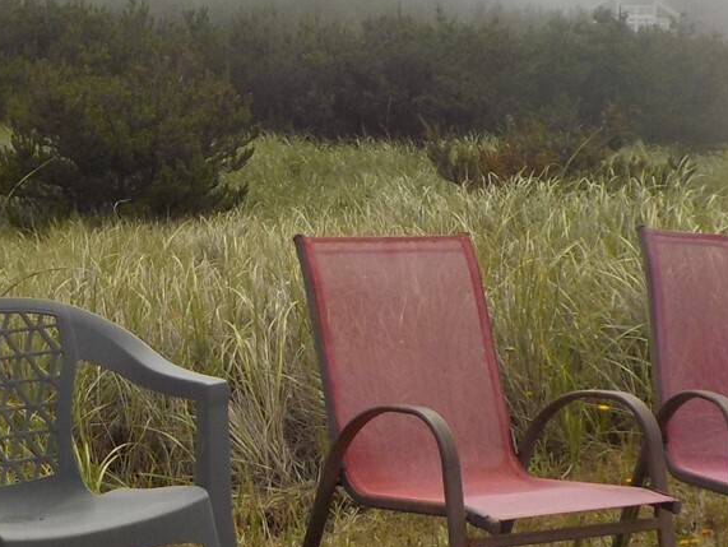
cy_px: 166
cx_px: 131
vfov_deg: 17.5
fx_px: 1768
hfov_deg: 22.9
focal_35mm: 84
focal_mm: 4.1
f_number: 6.6
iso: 125
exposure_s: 1/640
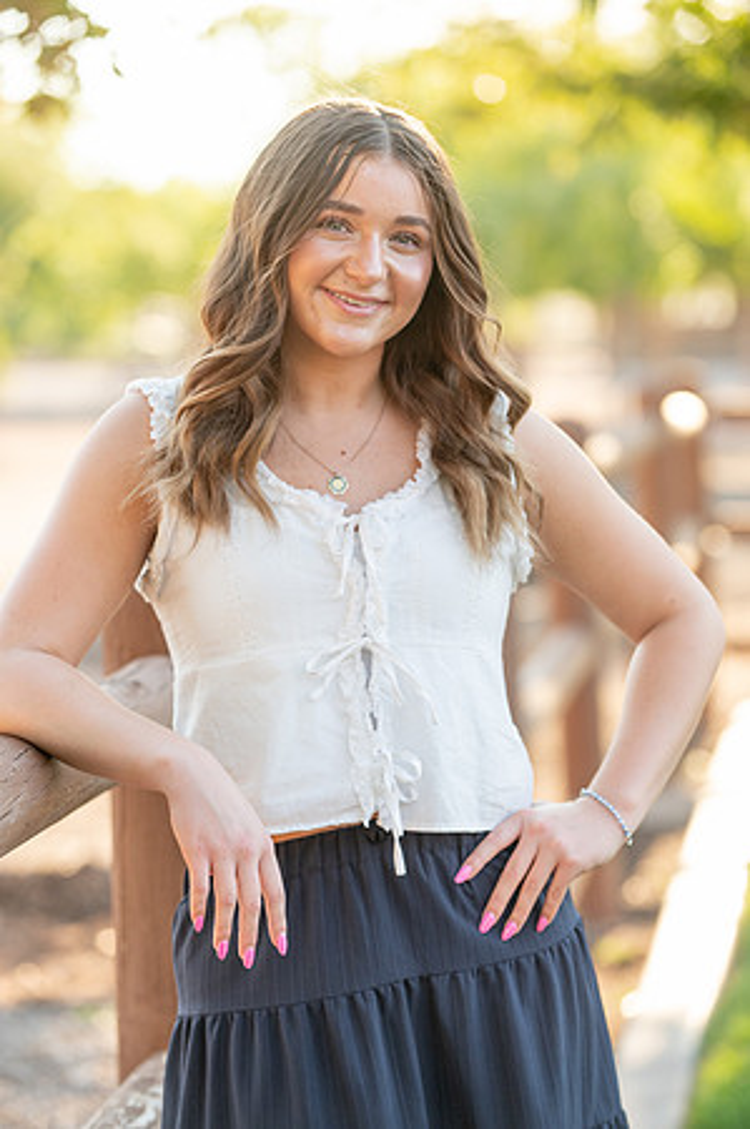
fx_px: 3915
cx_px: 375
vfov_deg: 16.4
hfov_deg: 10.9
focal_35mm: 125
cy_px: 564
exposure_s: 1/500
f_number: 3.2
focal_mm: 125
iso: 500
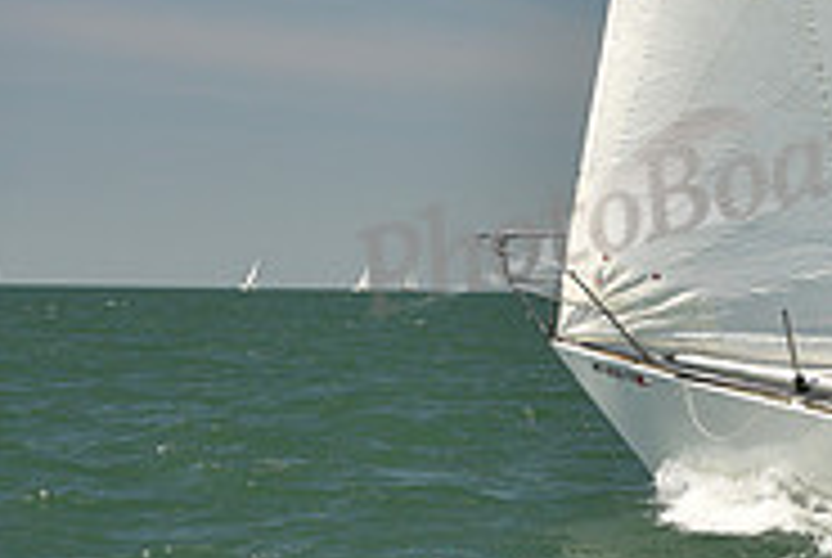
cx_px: 1228
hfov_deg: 9.2
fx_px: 5069
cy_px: 371
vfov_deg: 6.3
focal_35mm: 219
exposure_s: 1/800
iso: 250
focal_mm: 70
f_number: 5
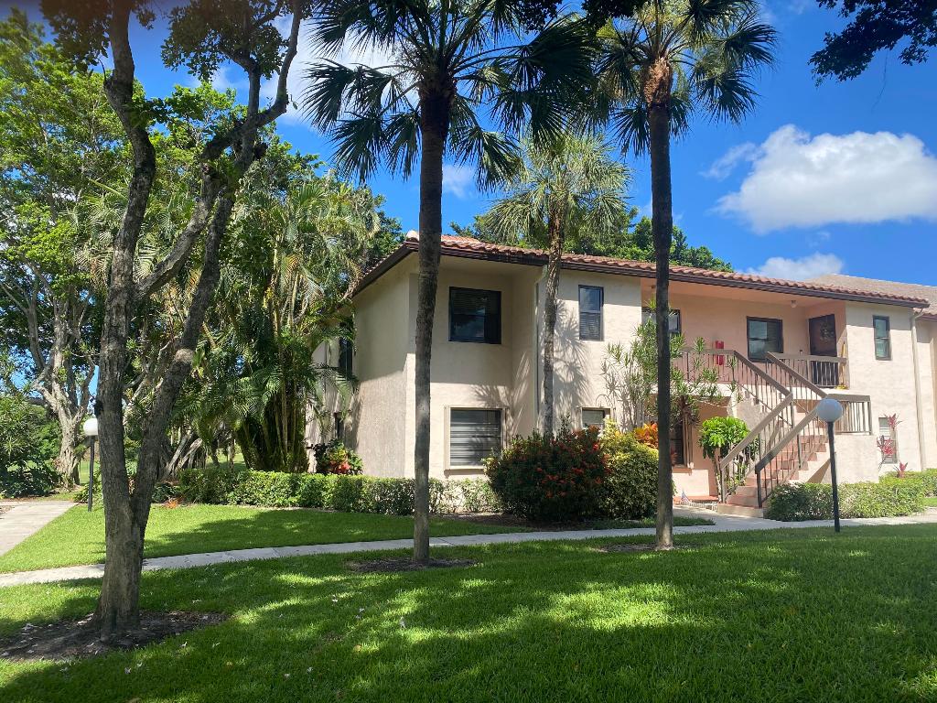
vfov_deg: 53.1
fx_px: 704
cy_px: 352
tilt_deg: +7.0
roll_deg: +0.0
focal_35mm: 26
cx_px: 468
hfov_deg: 67.3
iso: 32
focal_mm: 4.25
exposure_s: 1/1362
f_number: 1.8
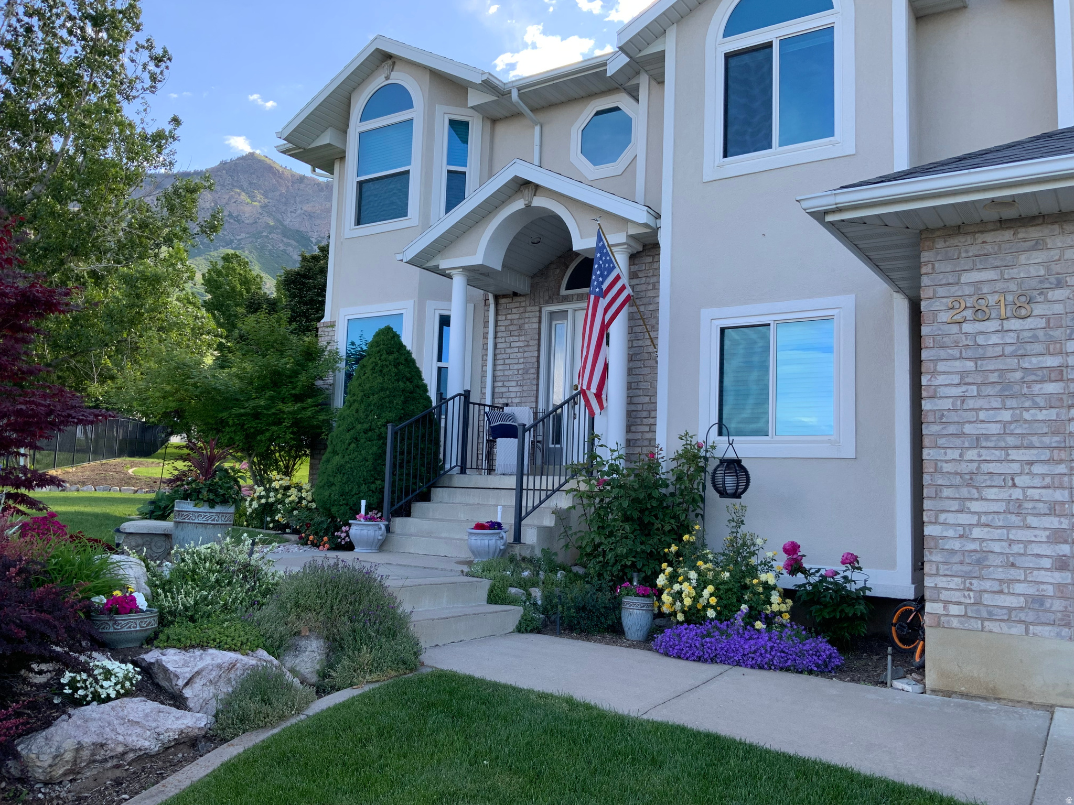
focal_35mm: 29
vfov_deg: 48.2
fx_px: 900
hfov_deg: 61.7
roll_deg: -2.8
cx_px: 537
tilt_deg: +6.0
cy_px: 402
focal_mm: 3
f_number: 1.8
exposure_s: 1/327
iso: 16
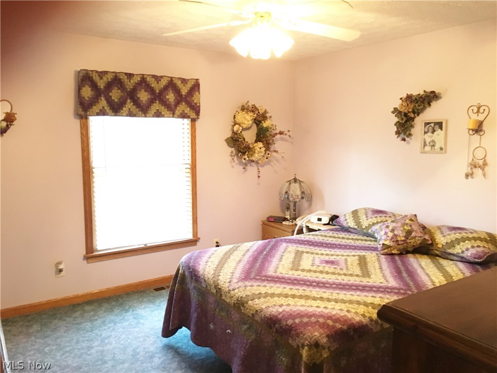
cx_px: 248
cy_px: 186
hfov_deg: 61.7
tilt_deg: -6.2
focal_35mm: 29
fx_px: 416
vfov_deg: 48.2
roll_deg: -0.4
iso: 250
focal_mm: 4.15
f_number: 2.2
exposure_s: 1/15
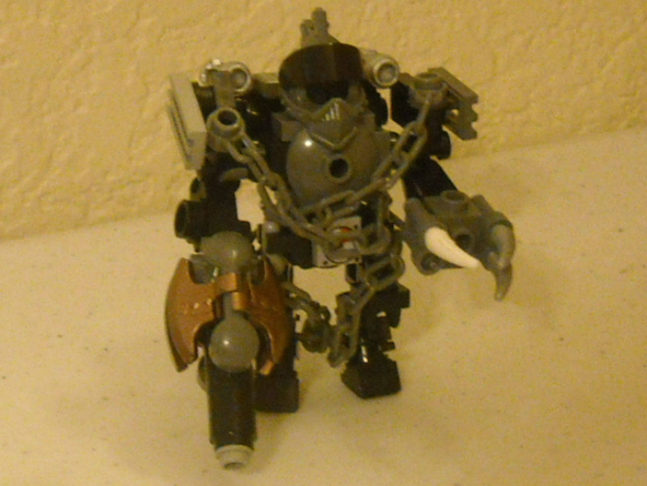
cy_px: 243
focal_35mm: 54
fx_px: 1009
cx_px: 324
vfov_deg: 27.0
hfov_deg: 35.5
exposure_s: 1/11
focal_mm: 8.85
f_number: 3.3
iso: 400
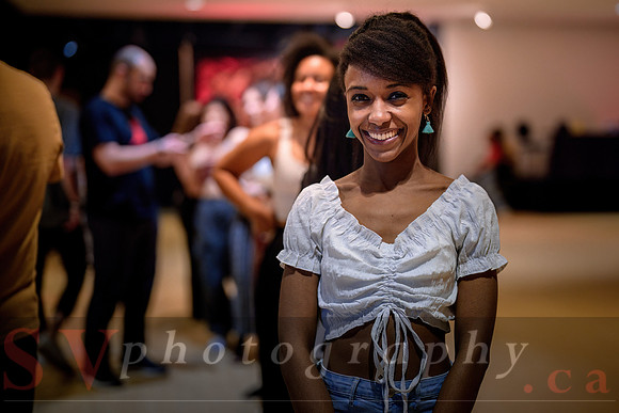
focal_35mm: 55
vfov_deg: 24.4
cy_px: 184
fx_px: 953
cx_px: 343
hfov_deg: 36.0
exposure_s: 1/400
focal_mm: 50
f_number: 1.4
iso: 1600
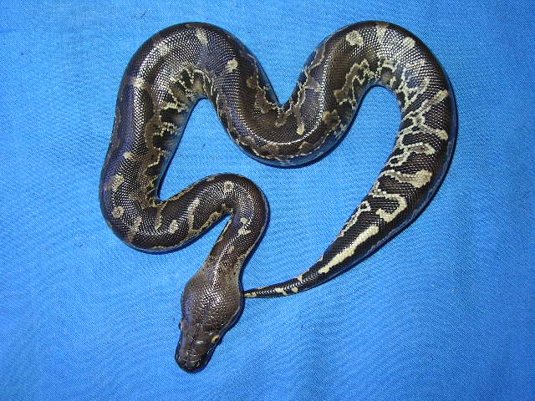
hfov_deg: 51.4
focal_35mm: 36
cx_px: 268
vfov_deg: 39.7
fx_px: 556
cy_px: 200
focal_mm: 5.6
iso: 100
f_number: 4.8
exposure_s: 1/30
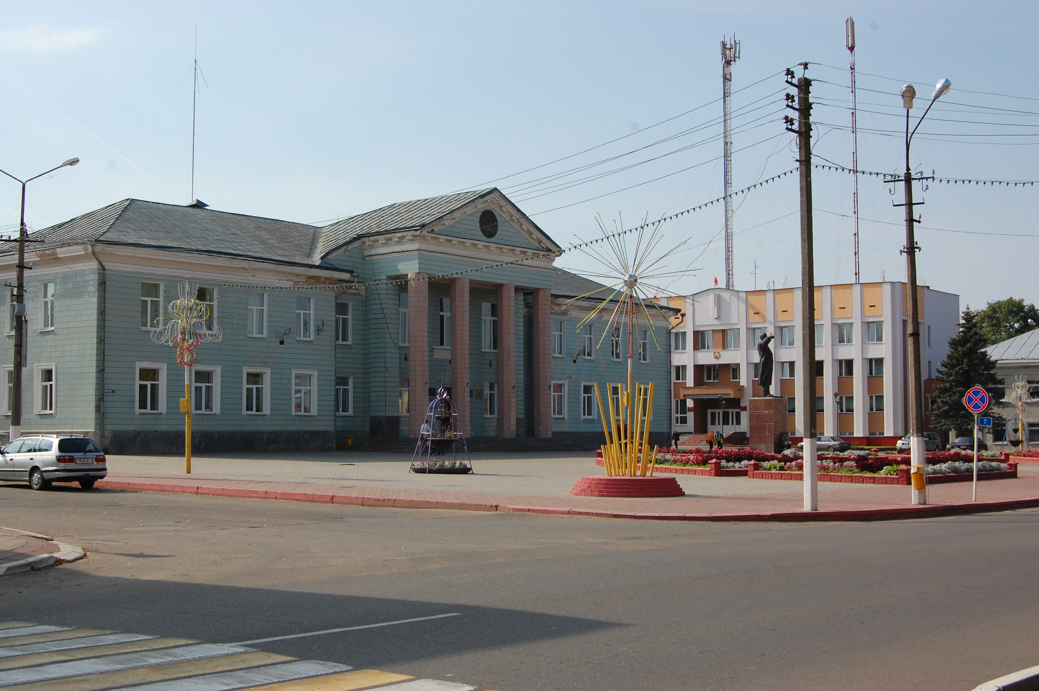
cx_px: 520
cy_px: 346
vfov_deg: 26.4
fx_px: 1471
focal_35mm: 51
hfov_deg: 38.9
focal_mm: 34
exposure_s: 1/500
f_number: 11
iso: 400
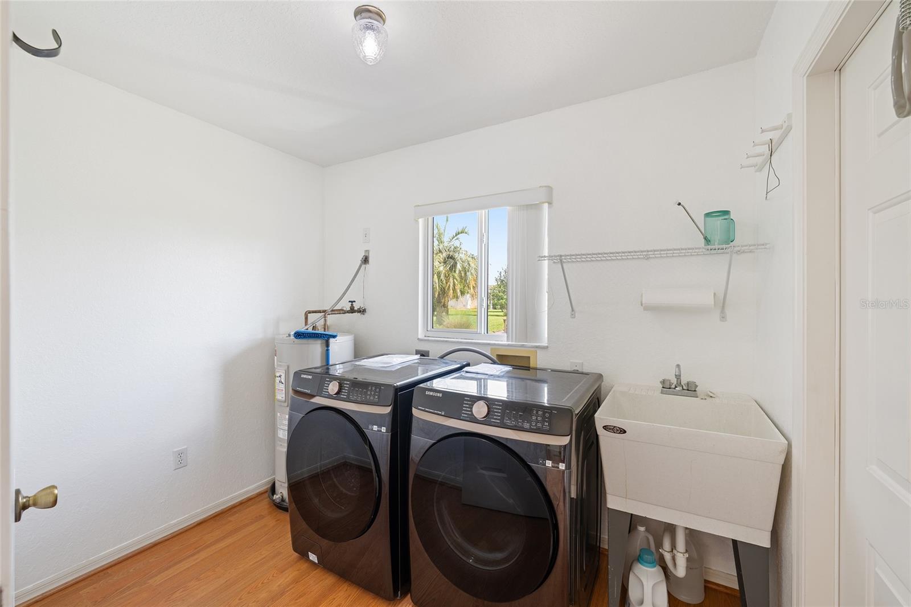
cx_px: 456
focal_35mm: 15
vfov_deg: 77.3
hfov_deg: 100.4
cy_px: 304
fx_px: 379
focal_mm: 15
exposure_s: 1/3
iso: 320
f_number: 8
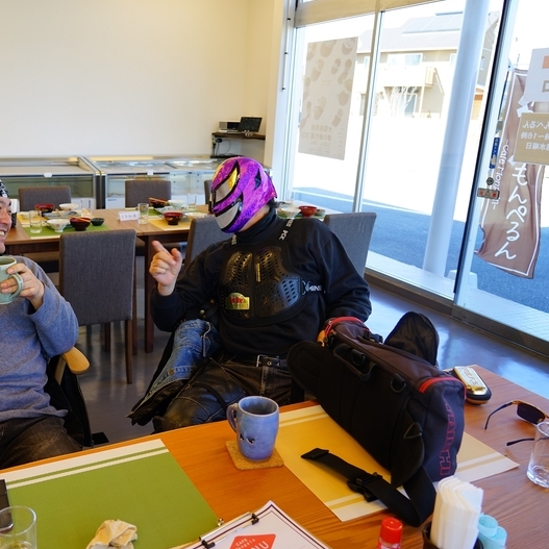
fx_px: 556
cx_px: 174
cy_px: 275
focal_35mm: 31
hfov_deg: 51.4
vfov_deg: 52.5
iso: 125
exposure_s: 1/60
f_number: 4
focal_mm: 24
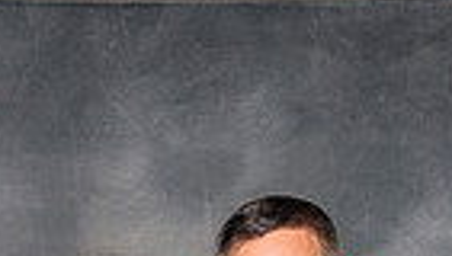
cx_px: 147
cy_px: 656
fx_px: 1922
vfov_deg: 7.1
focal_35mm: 160
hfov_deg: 13.4
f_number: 6.3
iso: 100
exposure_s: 1/80
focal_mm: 32
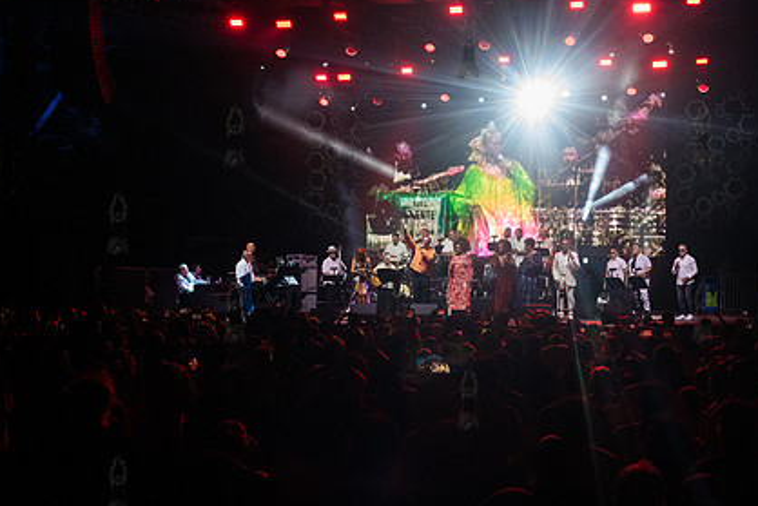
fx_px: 1201
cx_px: 466
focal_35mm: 57
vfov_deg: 23.8
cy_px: 283
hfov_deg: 34.9
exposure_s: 1/800
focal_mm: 35
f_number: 5
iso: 5000
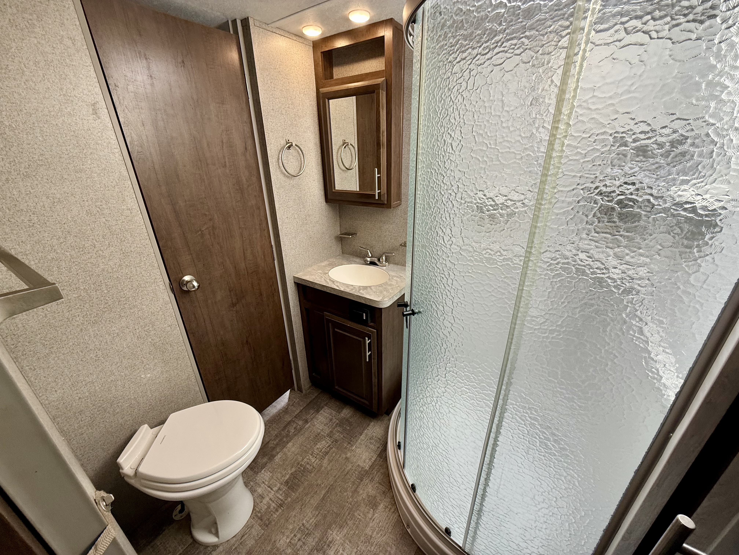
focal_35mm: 14
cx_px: 370
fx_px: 299
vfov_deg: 85.7
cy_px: 278
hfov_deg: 102.1
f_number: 2.2
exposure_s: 1/99
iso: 125
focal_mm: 2.22
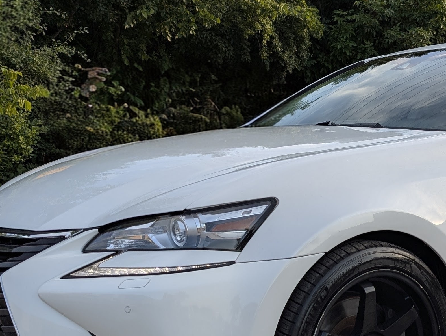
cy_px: 239
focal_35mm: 62
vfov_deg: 23.5
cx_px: 356
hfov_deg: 30.4
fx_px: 800
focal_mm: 6.9
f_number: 1.68
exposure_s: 1/337
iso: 17
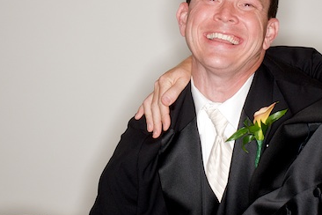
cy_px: 47
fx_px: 1022
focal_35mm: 114
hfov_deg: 17.9
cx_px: 165
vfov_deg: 12.0
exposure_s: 1/160
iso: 200
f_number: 16
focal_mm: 31
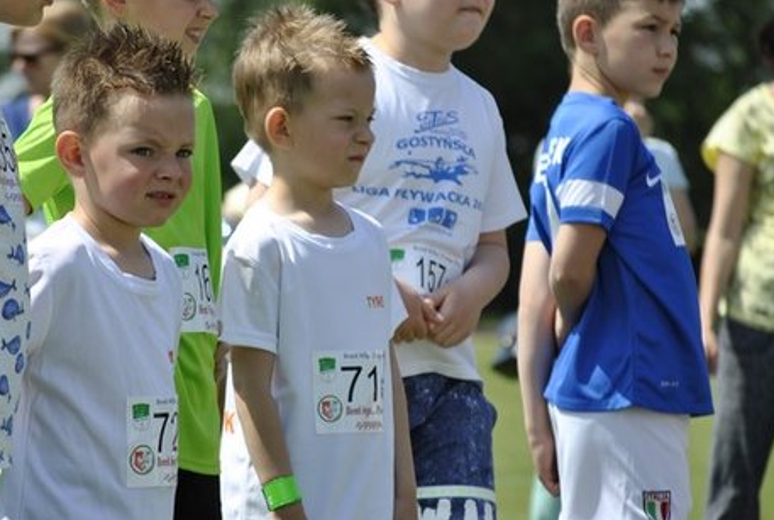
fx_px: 6200
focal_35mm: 288
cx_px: 298
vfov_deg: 4.8
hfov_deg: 7.1
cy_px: 230
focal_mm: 135
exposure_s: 1/1000
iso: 200
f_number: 5
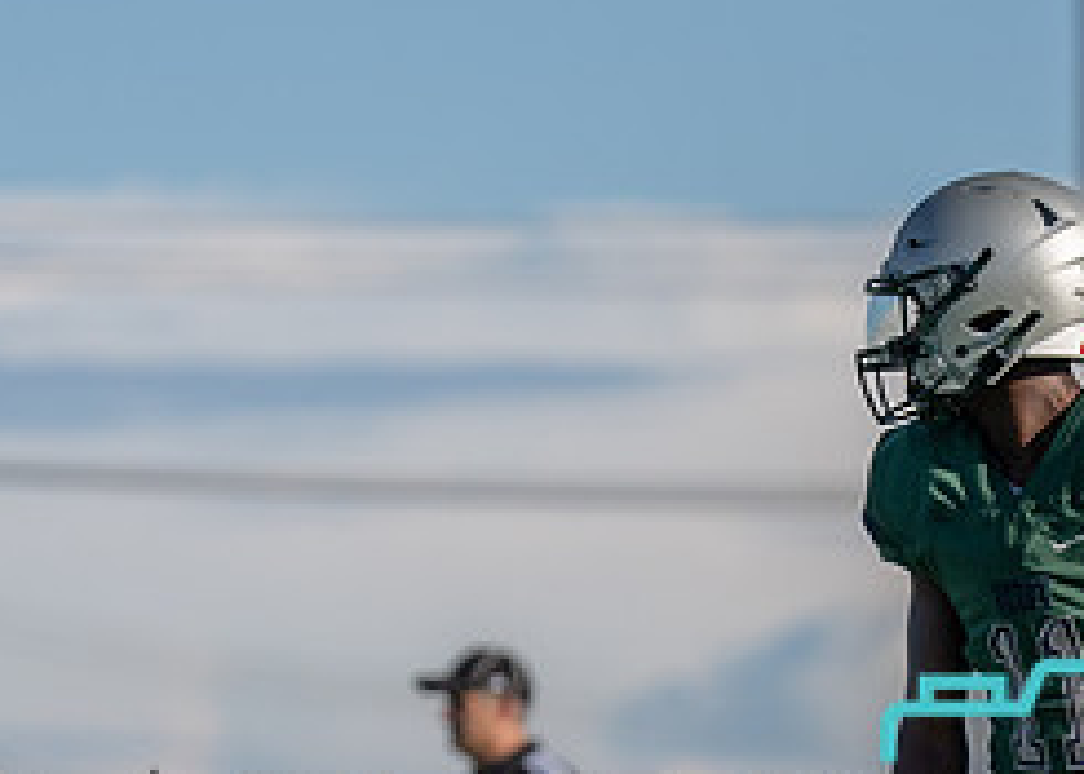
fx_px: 15239
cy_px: 846
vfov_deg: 2.9
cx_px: 1017
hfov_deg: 4.1
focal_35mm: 495
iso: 100
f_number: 2.8
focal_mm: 145
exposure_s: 1/2000
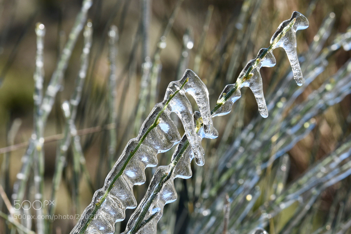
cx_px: 176
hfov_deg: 11.4
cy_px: 117
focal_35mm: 180
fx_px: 1754
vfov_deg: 7.6
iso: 200
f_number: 8
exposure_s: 1/250
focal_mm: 120
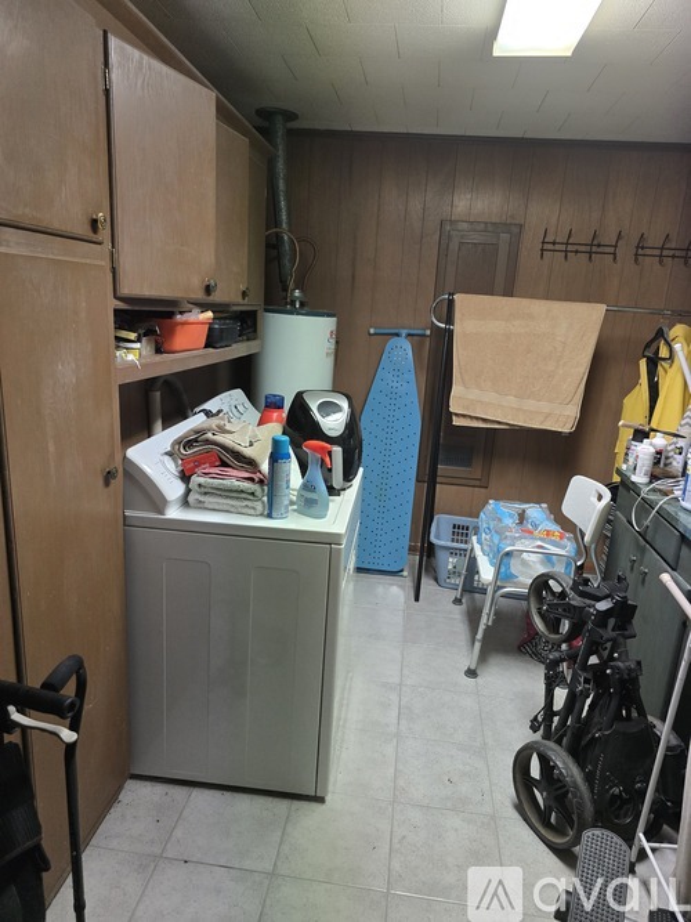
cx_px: 346
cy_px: 461
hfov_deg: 58.9
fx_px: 612
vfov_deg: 73.9
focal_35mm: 23
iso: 800
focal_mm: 6.3
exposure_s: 1/120
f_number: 1.7
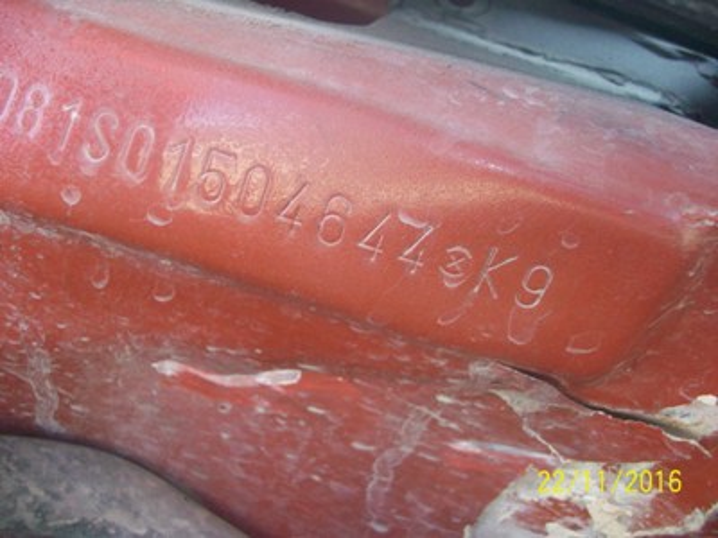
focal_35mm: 32
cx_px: 359
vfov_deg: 44.2
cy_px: 269
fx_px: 664
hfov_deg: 56.8
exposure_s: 1/60
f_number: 2.8
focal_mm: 5.7
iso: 120
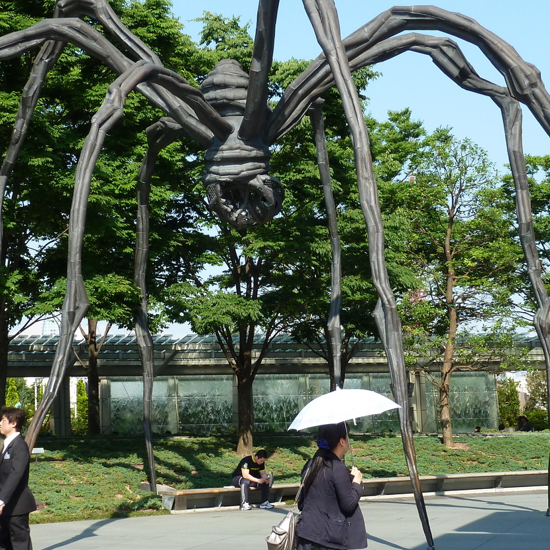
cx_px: 289
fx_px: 1348
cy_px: 306
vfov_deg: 23.0
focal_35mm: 75
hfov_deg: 23.1
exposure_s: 1/320
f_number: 4
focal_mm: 7.3
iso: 80
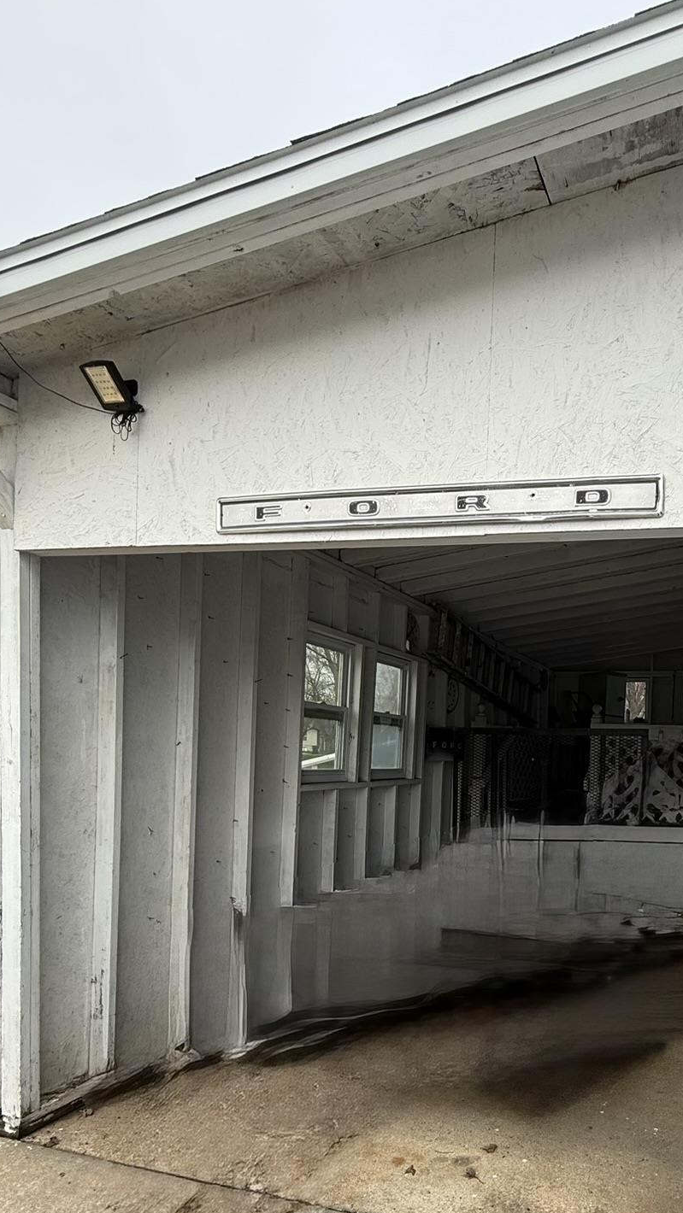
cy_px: 788
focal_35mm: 22
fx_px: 708
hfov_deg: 48.1
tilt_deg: -1.8
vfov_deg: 79.1
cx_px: 564
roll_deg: -2.4
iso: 50
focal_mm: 2.22
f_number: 2.2
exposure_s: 1/424
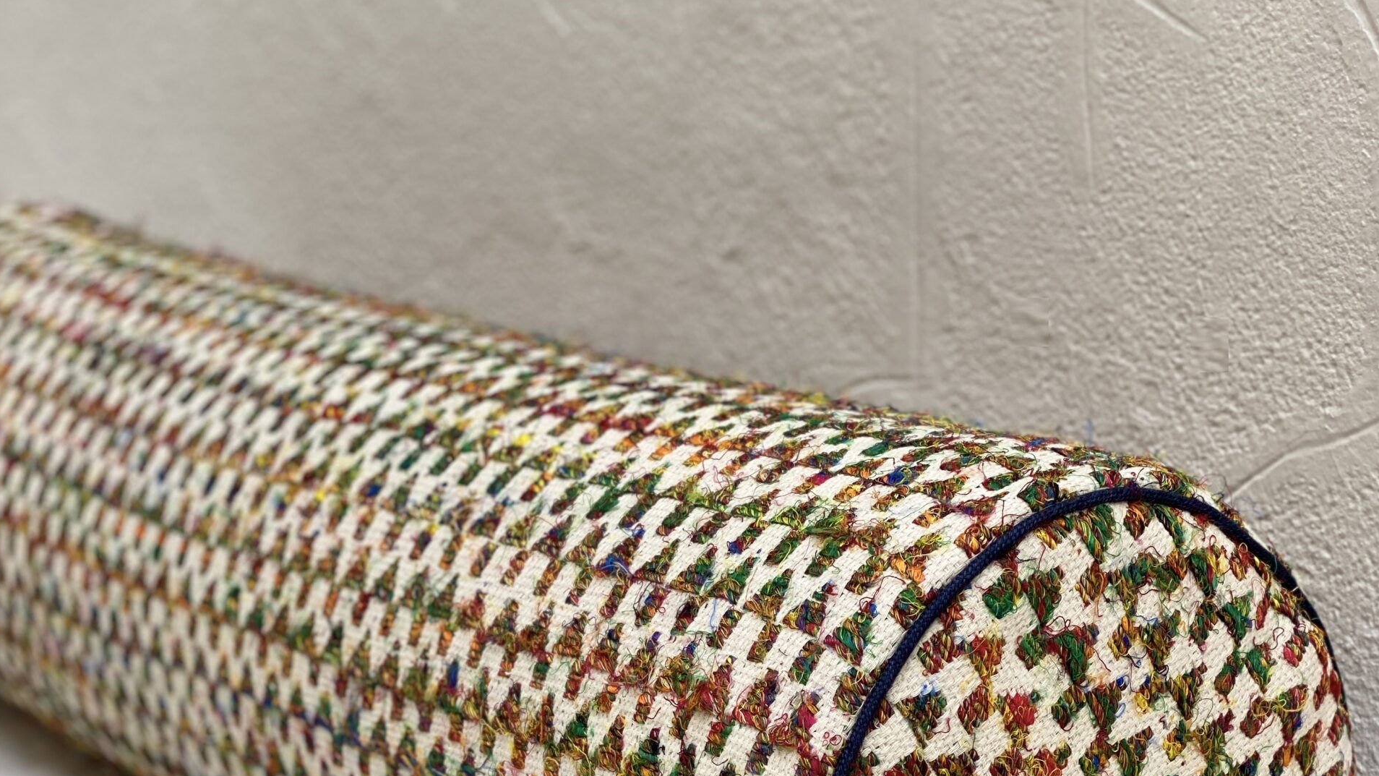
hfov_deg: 27.9
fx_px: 2779
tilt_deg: -17.6
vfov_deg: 15.5
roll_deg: +0.6
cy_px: 855
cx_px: 687
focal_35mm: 76
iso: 20
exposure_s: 1/193
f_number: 2
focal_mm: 6
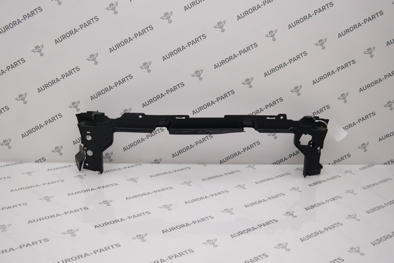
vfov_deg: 35.1
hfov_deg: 50.7
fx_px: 416
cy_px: 132
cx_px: 197
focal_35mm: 38
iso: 100
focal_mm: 25
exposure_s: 1/125
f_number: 4
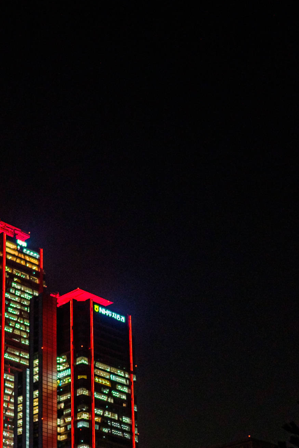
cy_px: 379
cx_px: 41
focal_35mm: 77
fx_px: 959
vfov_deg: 25.7
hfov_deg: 17.5
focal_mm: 23
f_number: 1.4
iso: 640
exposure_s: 1/125
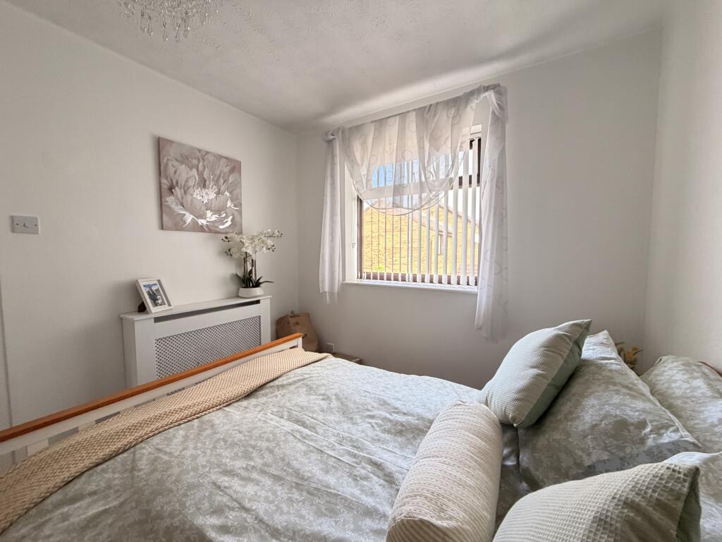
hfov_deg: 102.1
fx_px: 292
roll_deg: +1.0
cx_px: 361
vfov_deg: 85.7
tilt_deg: -3.3
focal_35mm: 14
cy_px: 271
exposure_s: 1/96
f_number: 2.2
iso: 320
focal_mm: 2.22
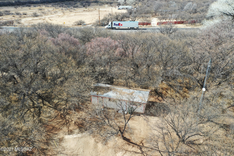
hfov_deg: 65.5
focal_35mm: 28
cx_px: 117
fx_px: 182
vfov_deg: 46.4
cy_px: 78
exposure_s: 1/240
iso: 100
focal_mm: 10.26
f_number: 5.6
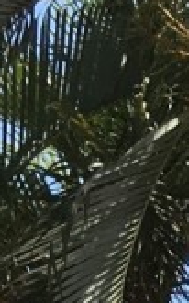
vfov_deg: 6.2
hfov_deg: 3.9
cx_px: 995
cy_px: 1050
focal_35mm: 298
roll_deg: -0.6
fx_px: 2458
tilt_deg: +2.0
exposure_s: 1/1425
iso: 25
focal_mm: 4.15
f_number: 2.2
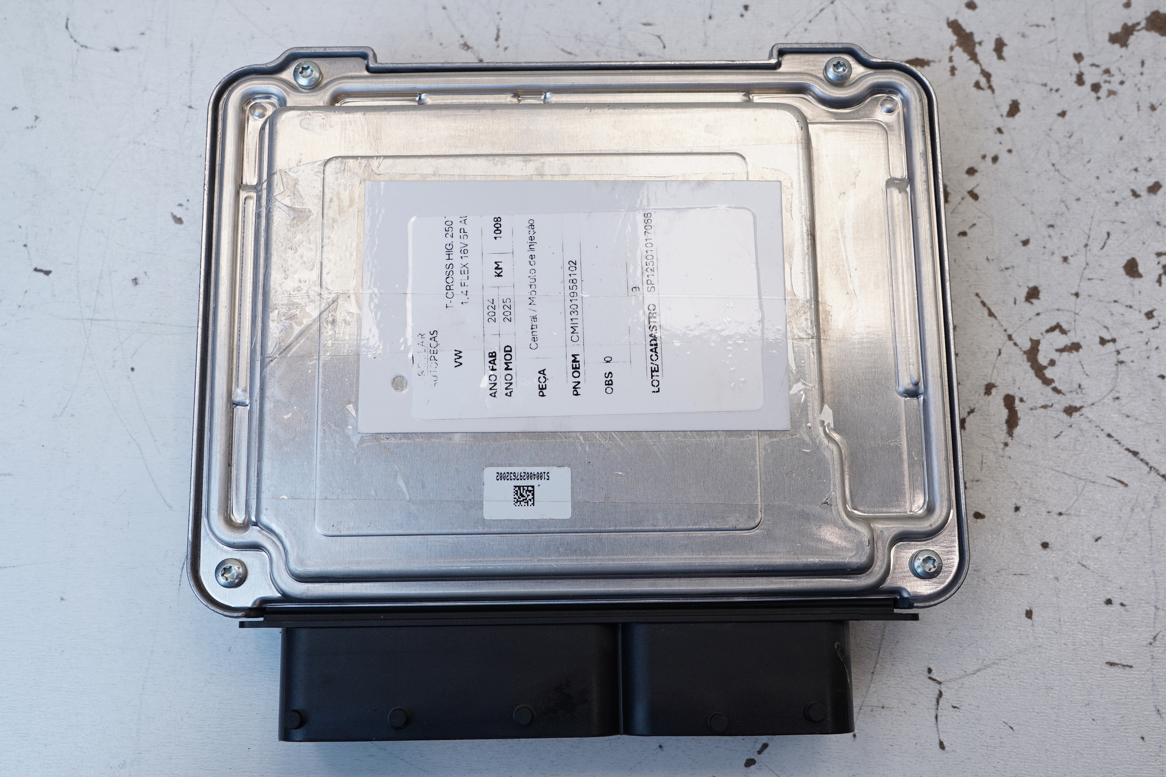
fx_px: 1198
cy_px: 388
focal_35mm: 37
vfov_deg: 35.9
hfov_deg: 51.9
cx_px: 583
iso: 160
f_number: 7.1
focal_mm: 25
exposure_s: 1/60
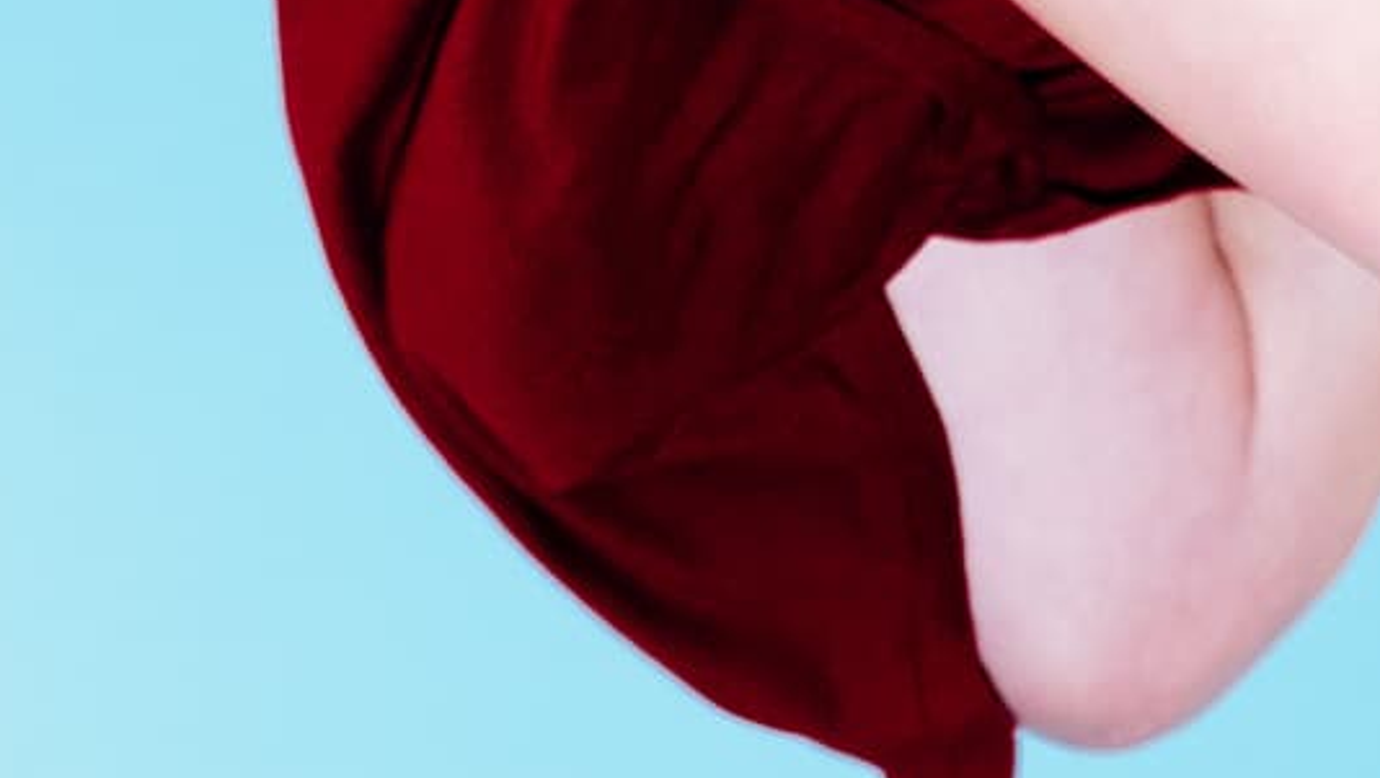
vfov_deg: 6.1
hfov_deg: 11.2
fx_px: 7029
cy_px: -1137
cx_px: 1047
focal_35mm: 192
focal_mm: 34.3
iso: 800
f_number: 5
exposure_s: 1/160
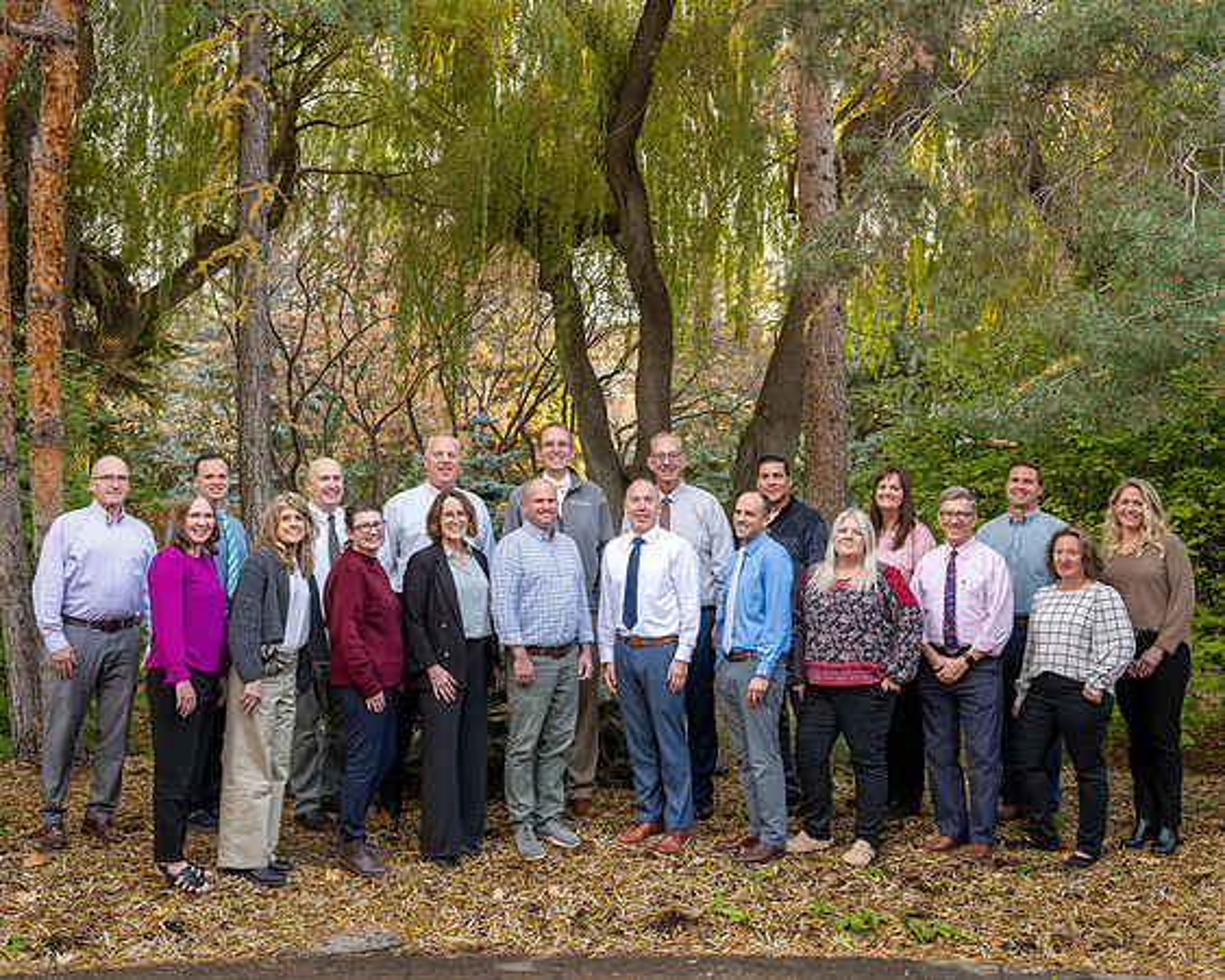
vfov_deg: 31.9
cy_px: 490
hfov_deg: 39.3
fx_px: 1714
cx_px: 645
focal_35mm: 47
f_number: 6.3
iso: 2500
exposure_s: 1/160
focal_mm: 42
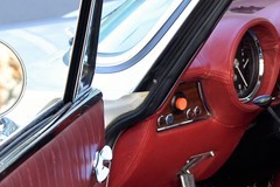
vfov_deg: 4.4
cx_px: 472
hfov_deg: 6.5
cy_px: 207
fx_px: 2426
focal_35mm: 312
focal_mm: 78
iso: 320
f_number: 5.6
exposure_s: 1/80
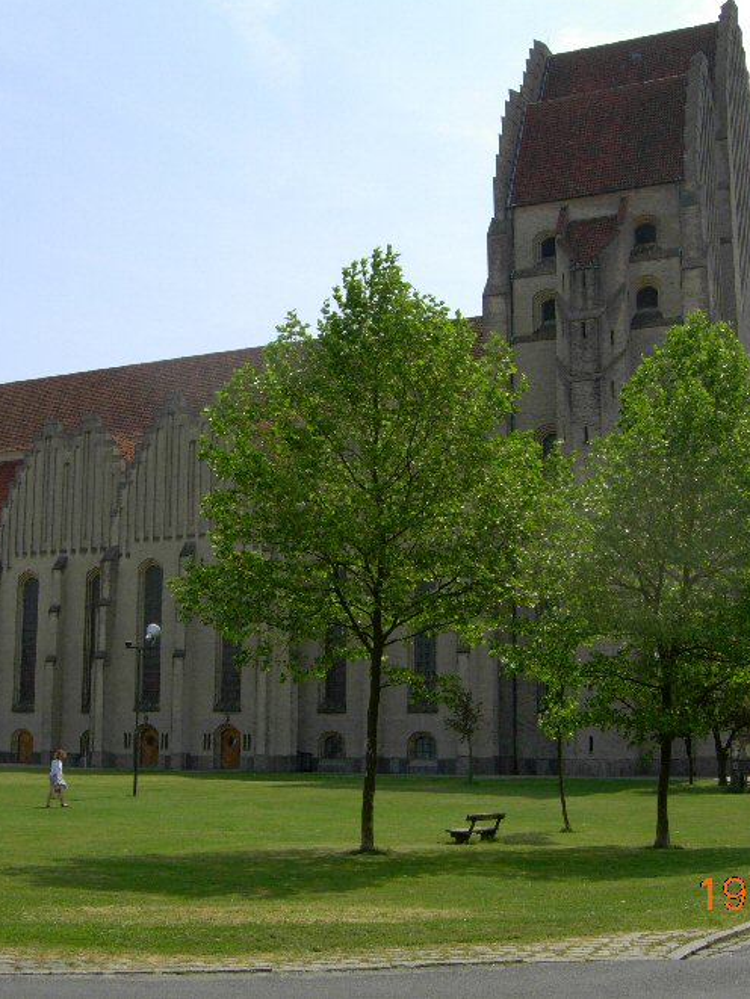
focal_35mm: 49
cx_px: 331
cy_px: 490
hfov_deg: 29.7
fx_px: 1415
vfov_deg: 38.9
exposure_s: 1/373
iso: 50
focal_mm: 7.5
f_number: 5.4
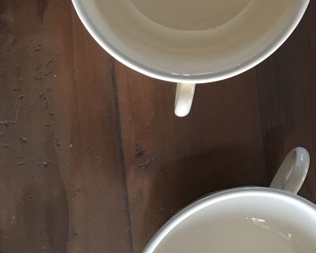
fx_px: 814
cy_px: -30
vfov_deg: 17.1
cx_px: 343
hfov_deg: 21.0
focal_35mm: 87
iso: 50
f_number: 2.2
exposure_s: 1/17
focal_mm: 4.15
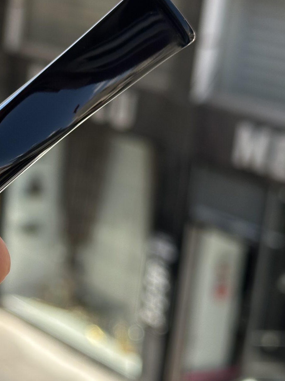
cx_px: -57
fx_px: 1109
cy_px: 214
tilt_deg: -16.6
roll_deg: -3.7
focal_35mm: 101
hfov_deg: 14.2
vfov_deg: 19.4
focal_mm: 6.86
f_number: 1.78
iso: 64
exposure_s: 1/1009
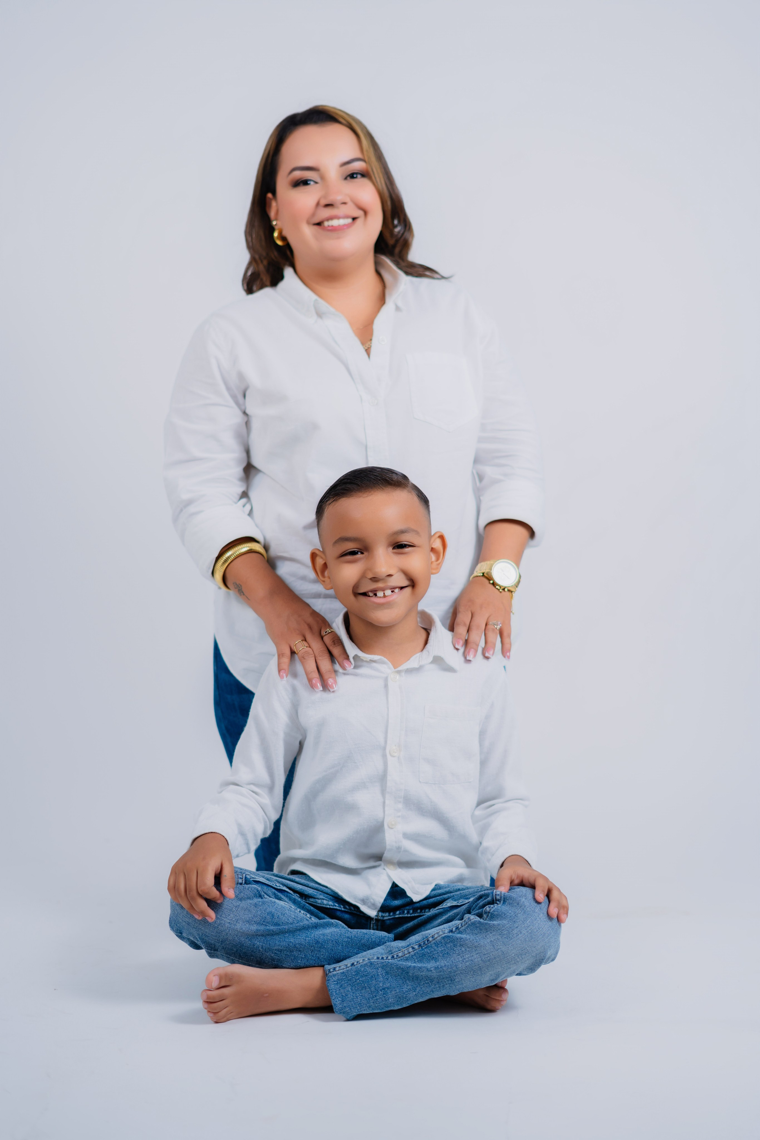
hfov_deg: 27.0
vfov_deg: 39.6
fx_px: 1583
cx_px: 380
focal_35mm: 50
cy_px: 570
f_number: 2.4
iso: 160
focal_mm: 50
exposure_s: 1/200
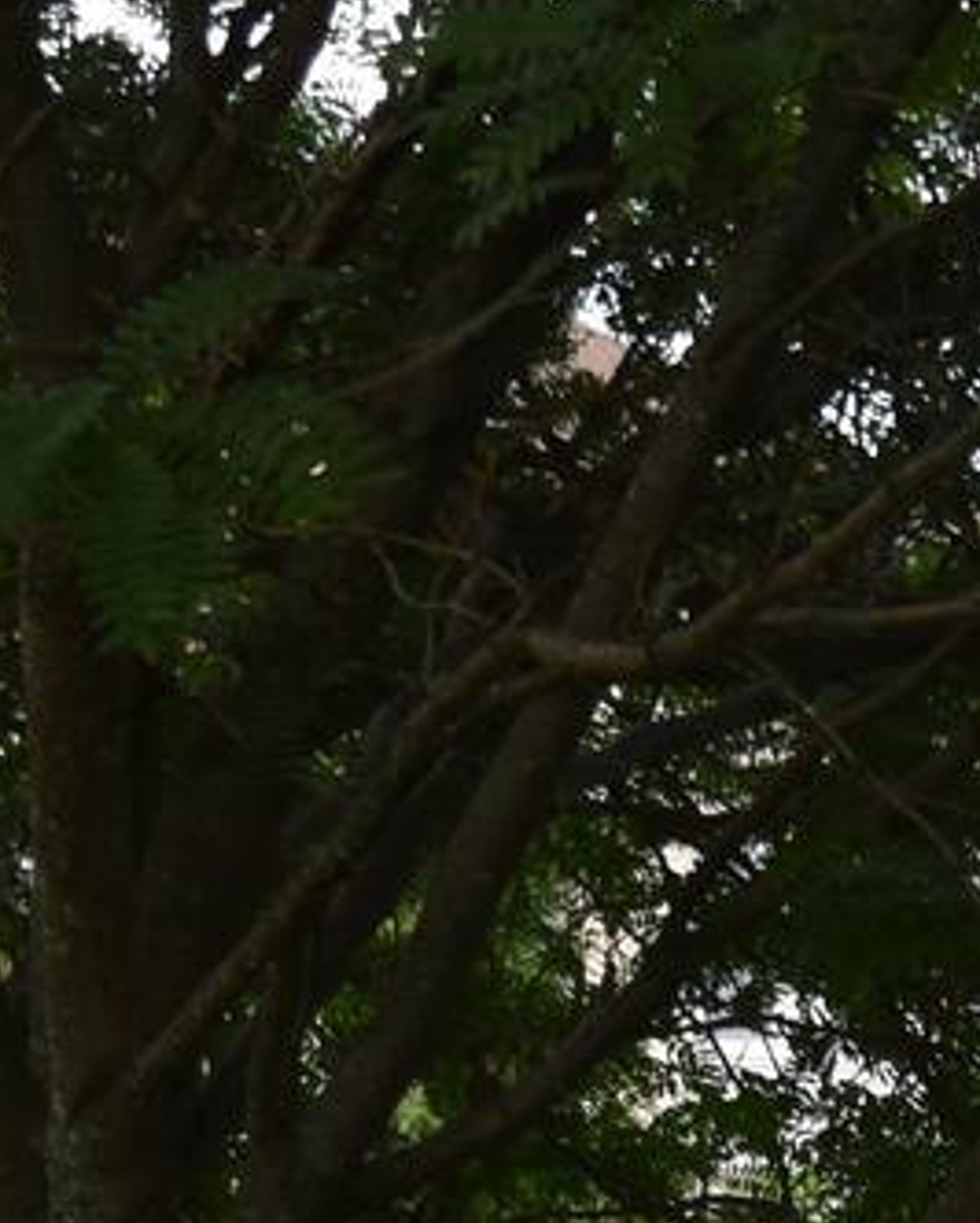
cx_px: 1636
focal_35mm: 347
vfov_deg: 5.5
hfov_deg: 4.4
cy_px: 1914
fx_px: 12569
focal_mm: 40
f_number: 6.3
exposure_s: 1/160
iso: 100
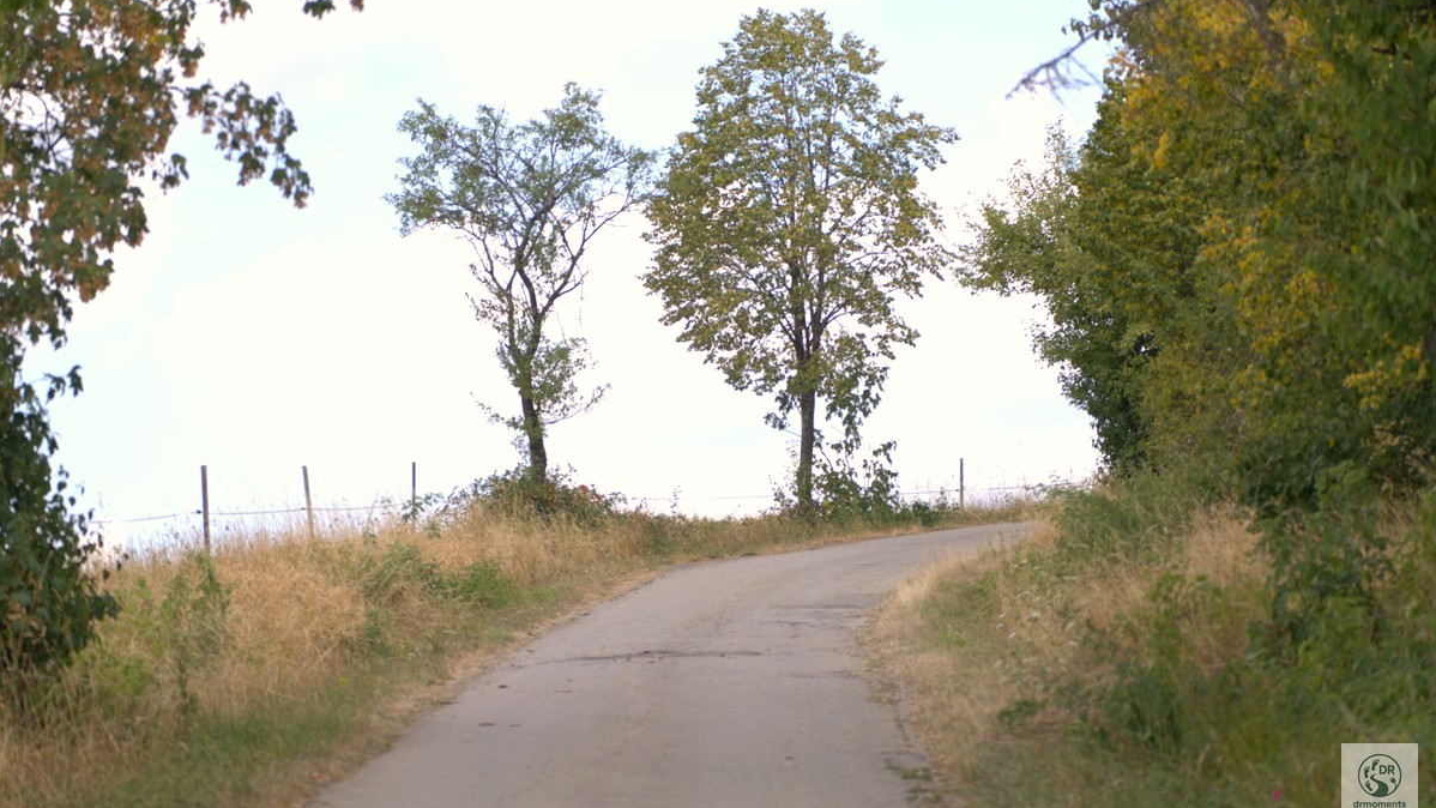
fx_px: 6473
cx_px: 718
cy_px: 360
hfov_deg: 12.7
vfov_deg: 7.1
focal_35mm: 170
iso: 100
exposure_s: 1/125
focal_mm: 162
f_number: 6.3
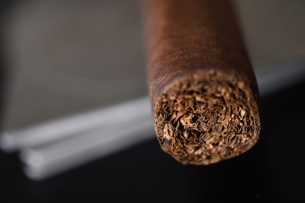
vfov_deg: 22.6
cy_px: 102
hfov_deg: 33.4
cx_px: 152
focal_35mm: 60
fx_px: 508
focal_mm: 40
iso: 1000
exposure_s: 1/30
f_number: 4
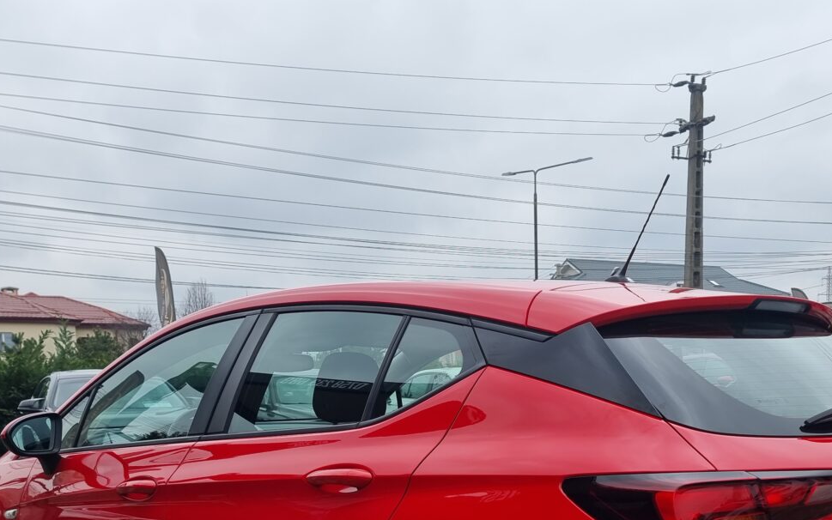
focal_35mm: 42
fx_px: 953
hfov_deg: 47.1
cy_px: 487
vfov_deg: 29.1
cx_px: 473
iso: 50
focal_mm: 6.7
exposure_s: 1/127
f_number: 1.8
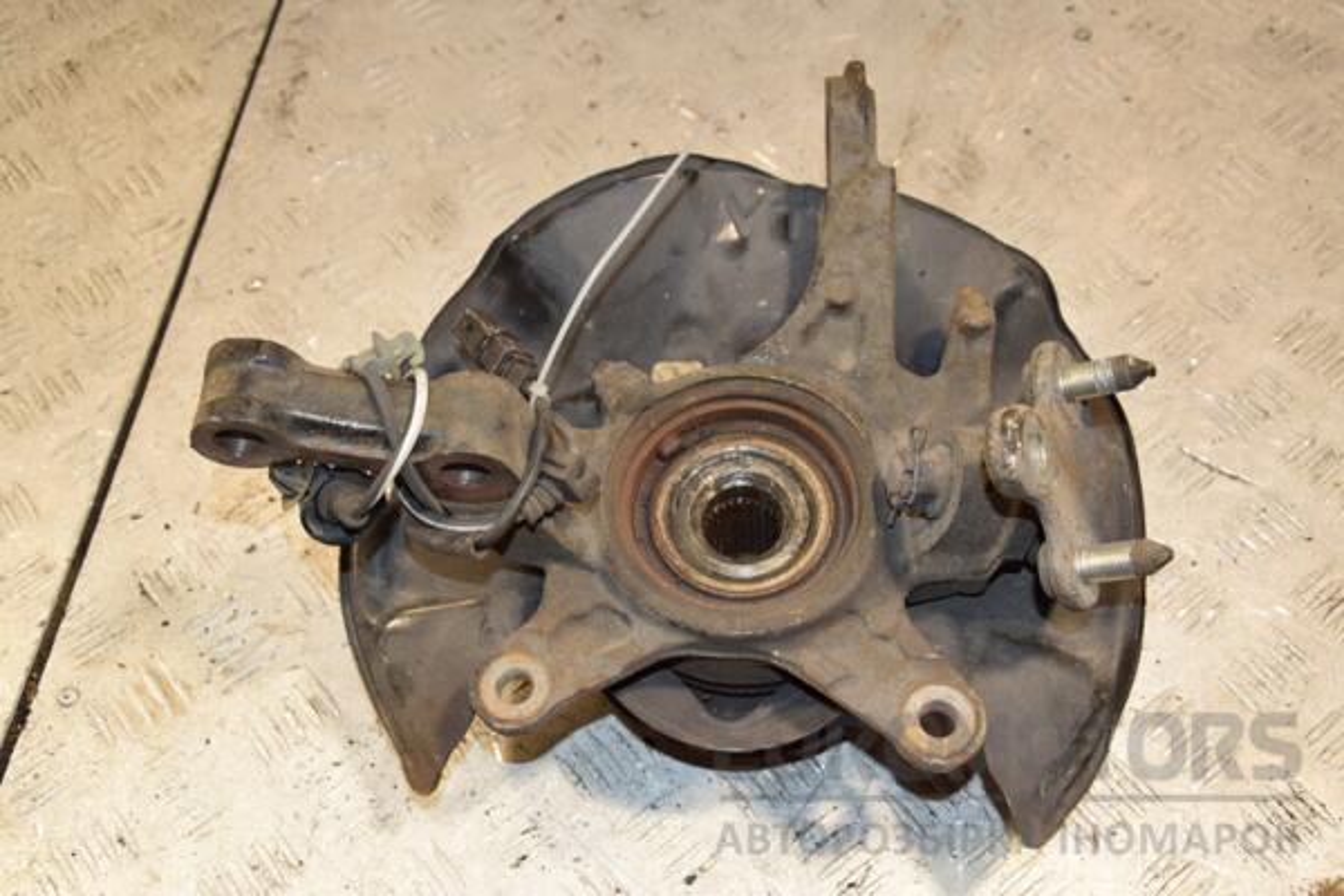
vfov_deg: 31.9
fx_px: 1568
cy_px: 448
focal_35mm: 42
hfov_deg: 46.4
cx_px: 672
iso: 800
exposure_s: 1/200
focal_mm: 28
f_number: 6.3
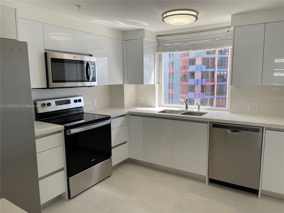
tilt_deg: -8.5
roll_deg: +0.9
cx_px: 142
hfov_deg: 67.3
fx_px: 213
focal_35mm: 26
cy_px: 106
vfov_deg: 53.1
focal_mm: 5.1
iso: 32
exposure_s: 1/294
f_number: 1.6
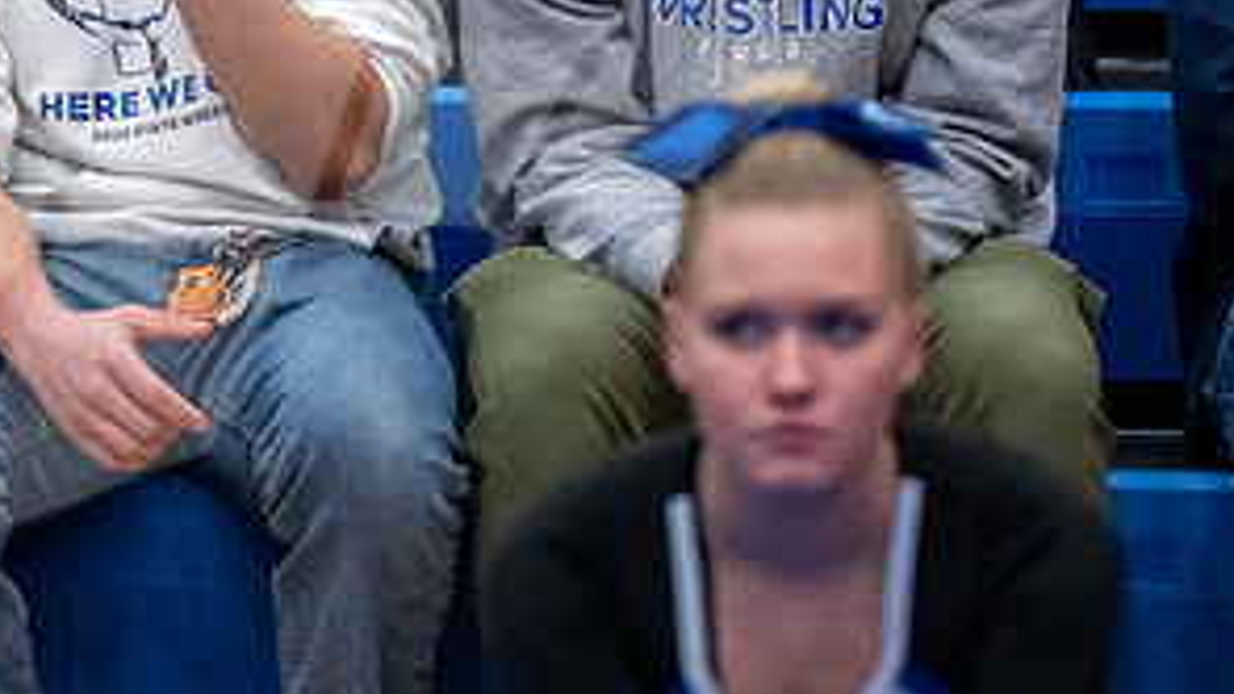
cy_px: -236
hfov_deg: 3.6
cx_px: -30
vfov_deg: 2.0
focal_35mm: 600
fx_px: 19634
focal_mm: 200
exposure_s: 1/800
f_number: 2.8
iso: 5000
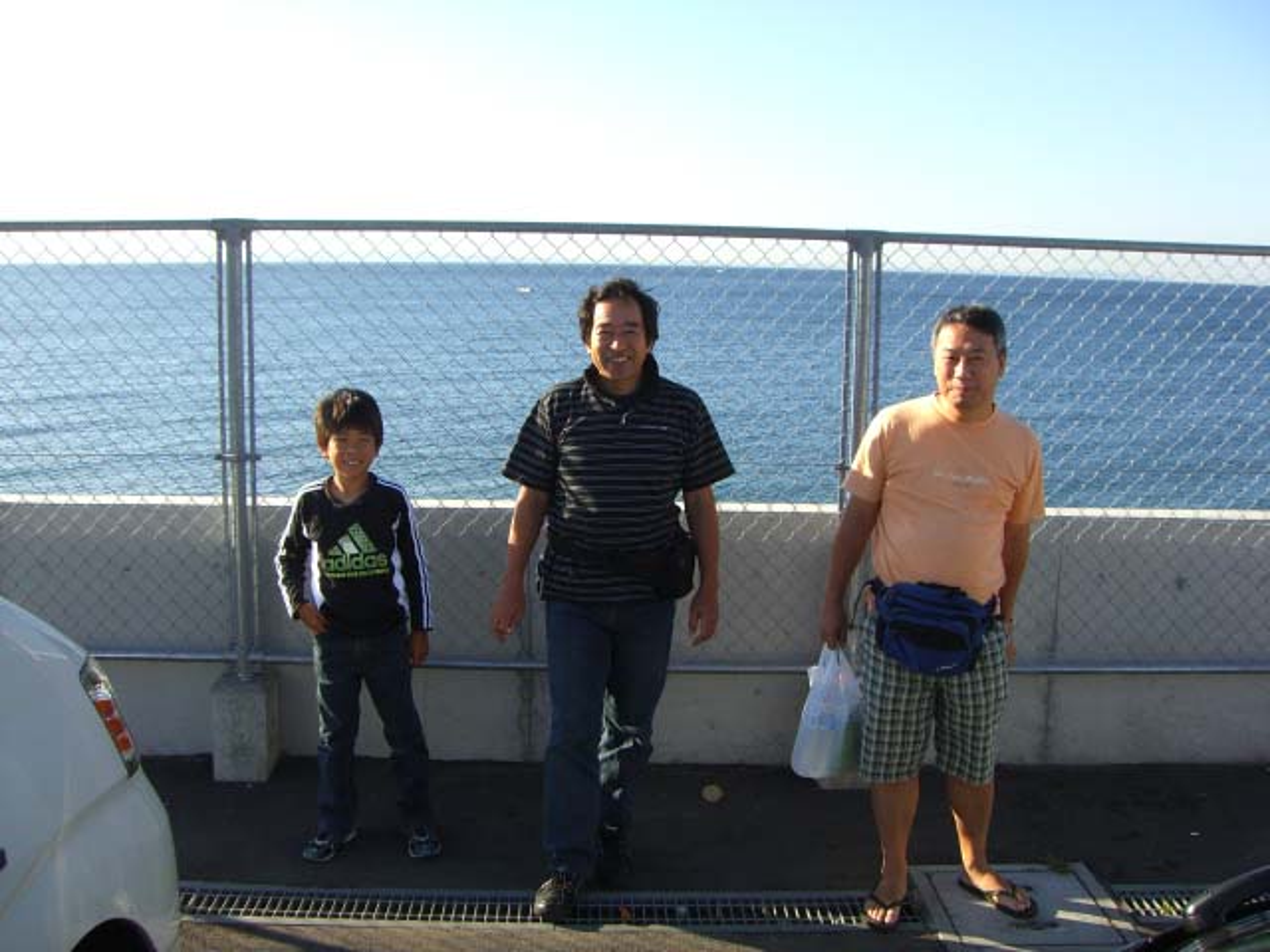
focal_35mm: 38
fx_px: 1394
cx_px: 635
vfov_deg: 37.7
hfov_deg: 49.0
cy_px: 476
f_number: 4.3
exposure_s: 1/320
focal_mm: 6.2
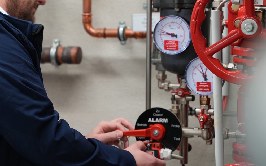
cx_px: 78
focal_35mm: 126
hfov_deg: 16.5
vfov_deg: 10.4
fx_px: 913
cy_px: 69
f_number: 2.8
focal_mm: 70
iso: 320
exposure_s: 1/80
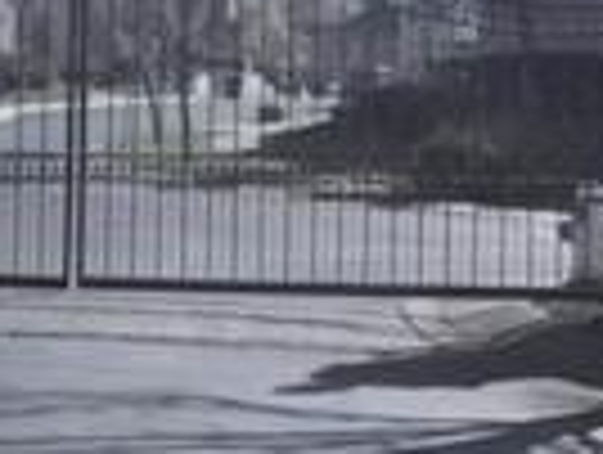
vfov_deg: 10.8
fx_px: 2408
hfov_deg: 13.8
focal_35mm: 138
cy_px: 216
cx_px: -158
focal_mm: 4.15
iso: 32
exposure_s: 1/2639
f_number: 2.2
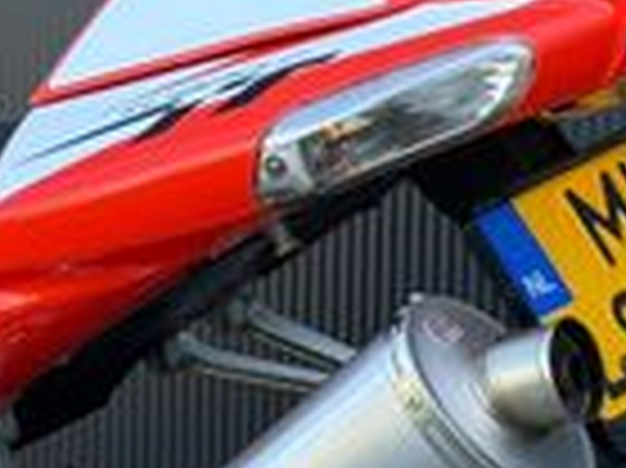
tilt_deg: -6.7
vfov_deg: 6.7
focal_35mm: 221
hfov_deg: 8.9
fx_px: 3993
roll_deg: -0.3
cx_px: -113
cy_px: 522
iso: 64
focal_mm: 6.76
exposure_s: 1/420
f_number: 1.78
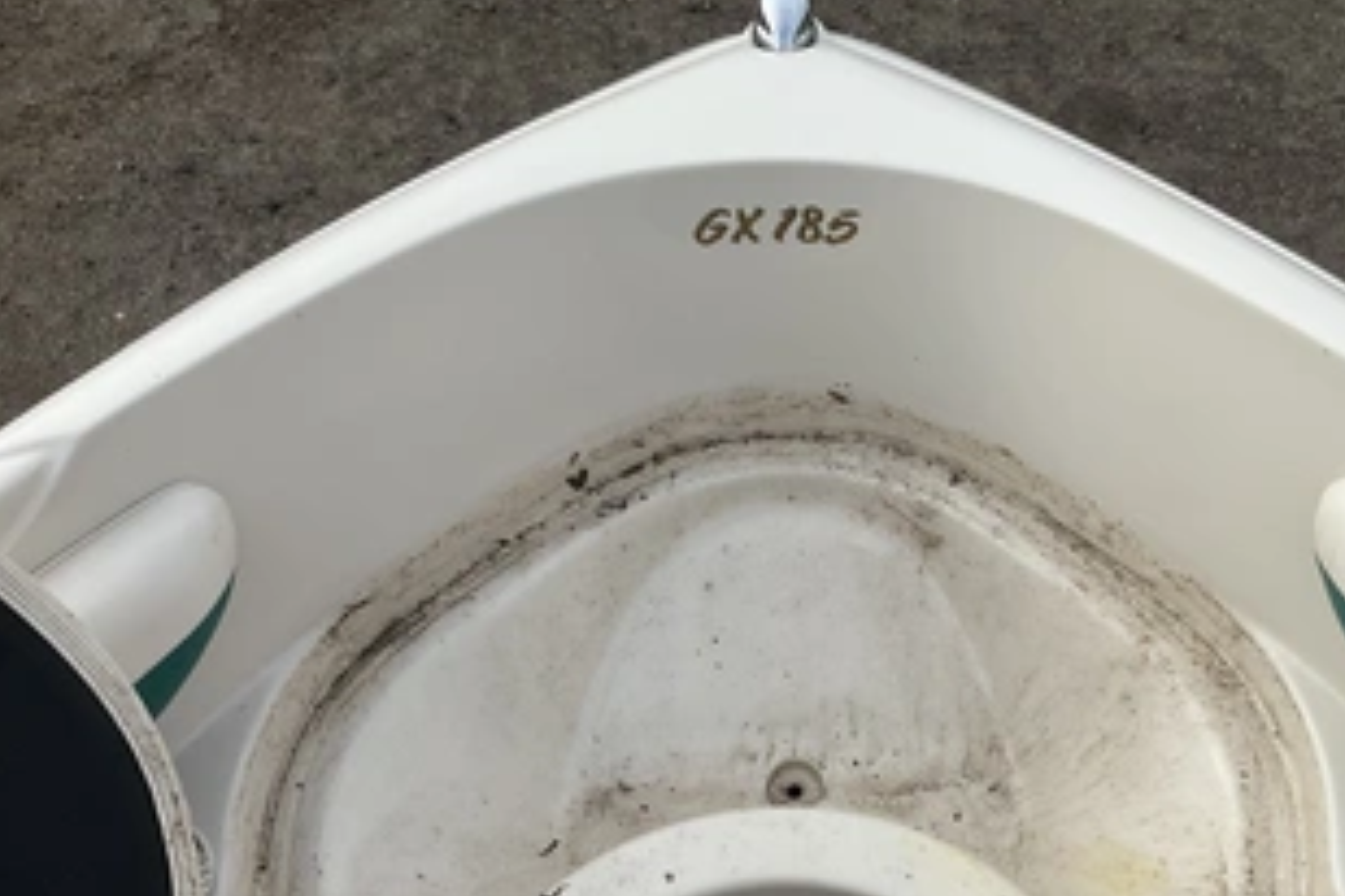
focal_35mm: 39
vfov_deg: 33.9
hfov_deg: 49.1
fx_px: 1457
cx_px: 844
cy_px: 592
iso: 25
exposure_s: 1/1534
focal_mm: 3
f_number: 1.8
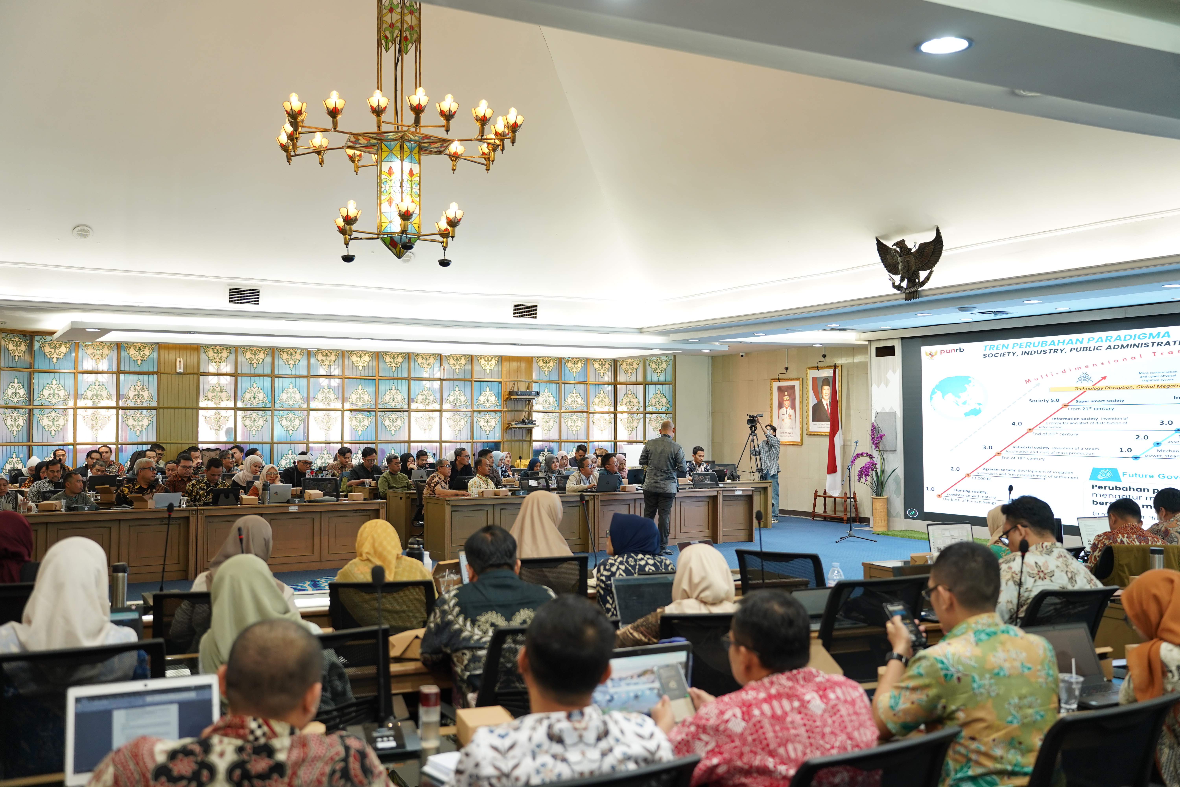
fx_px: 1147
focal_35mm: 35
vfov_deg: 37.9
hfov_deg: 54.4
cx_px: 590
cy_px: 394
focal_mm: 35
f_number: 2.8
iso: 800
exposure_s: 1/100
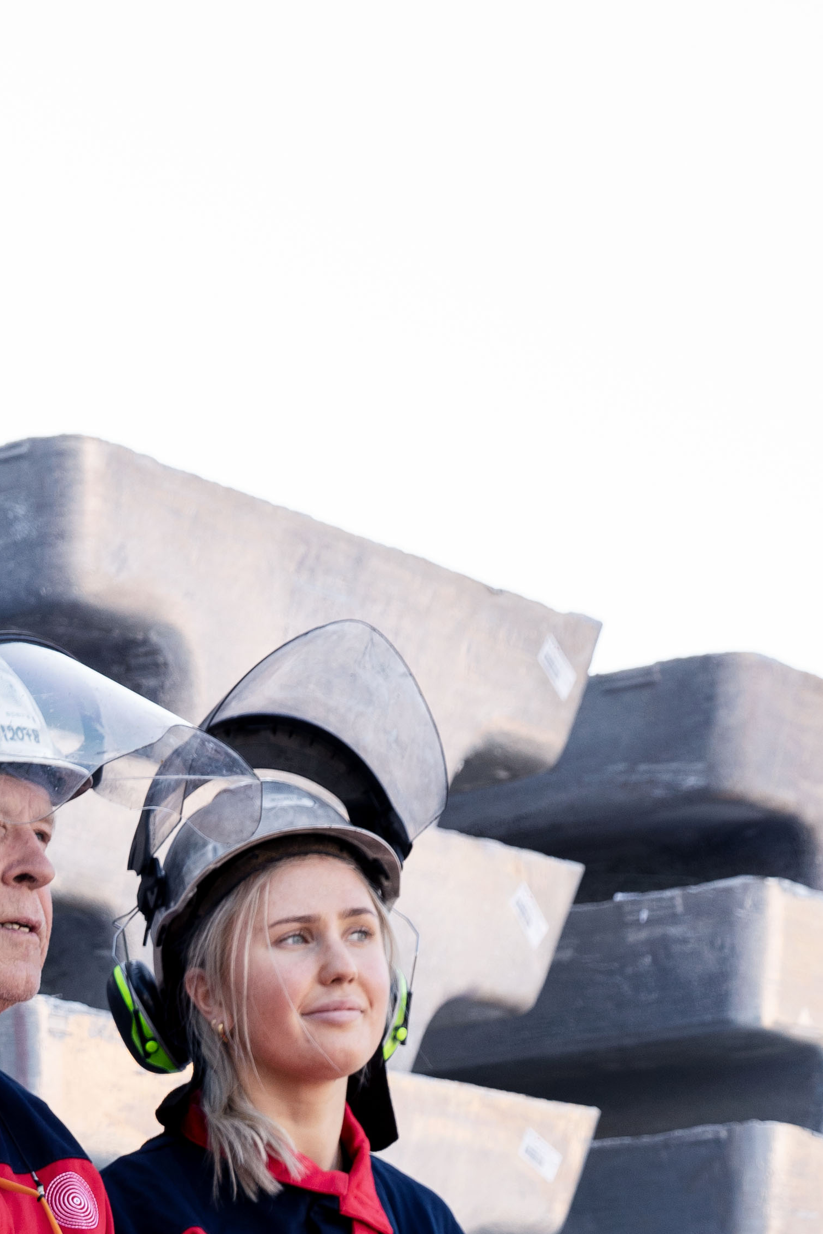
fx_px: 5688
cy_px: 2074
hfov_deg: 8.3
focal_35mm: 166
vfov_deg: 11.6
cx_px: 163
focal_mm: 47
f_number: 4
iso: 160
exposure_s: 1/200
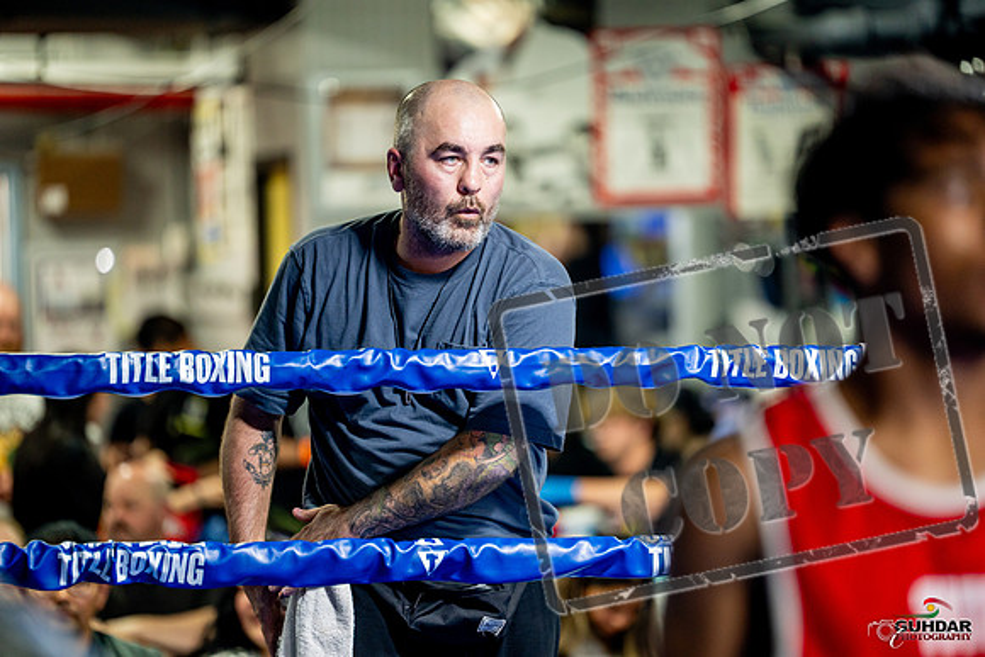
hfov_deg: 13.7
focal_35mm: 150
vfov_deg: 9.2
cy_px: 328
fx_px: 4105
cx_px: 492
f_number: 2
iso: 1600
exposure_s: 1/250
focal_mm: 150
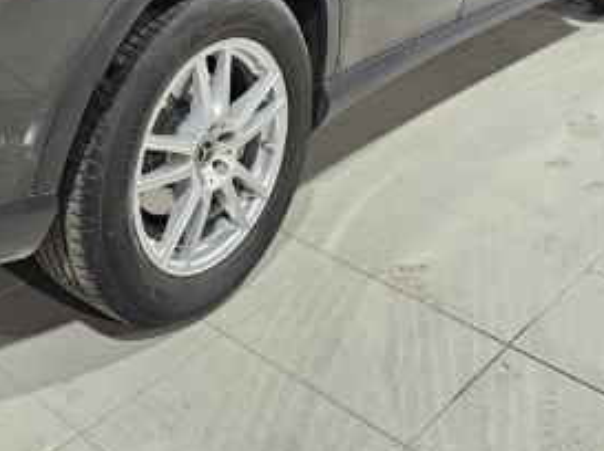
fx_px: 941
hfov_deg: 33.8
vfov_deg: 25.0
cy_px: -51
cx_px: 66
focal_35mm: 54
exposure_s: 1/100
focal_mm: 6.3
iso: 250
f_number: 1.7
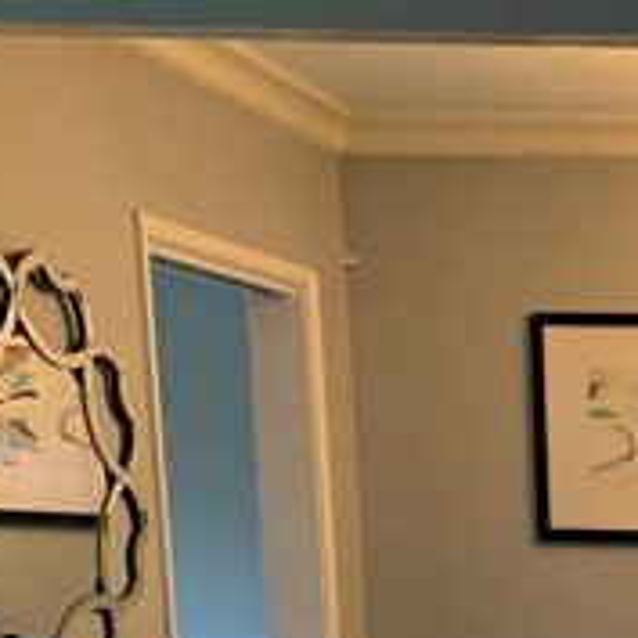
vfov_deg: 19.3
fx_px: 1731
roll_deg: -0.1
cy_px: 836
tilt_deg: -10.7
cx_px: 1013
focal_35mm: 83
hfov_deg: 18.1
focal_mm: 4.25
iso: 320
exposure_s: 1/60
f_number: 1.8
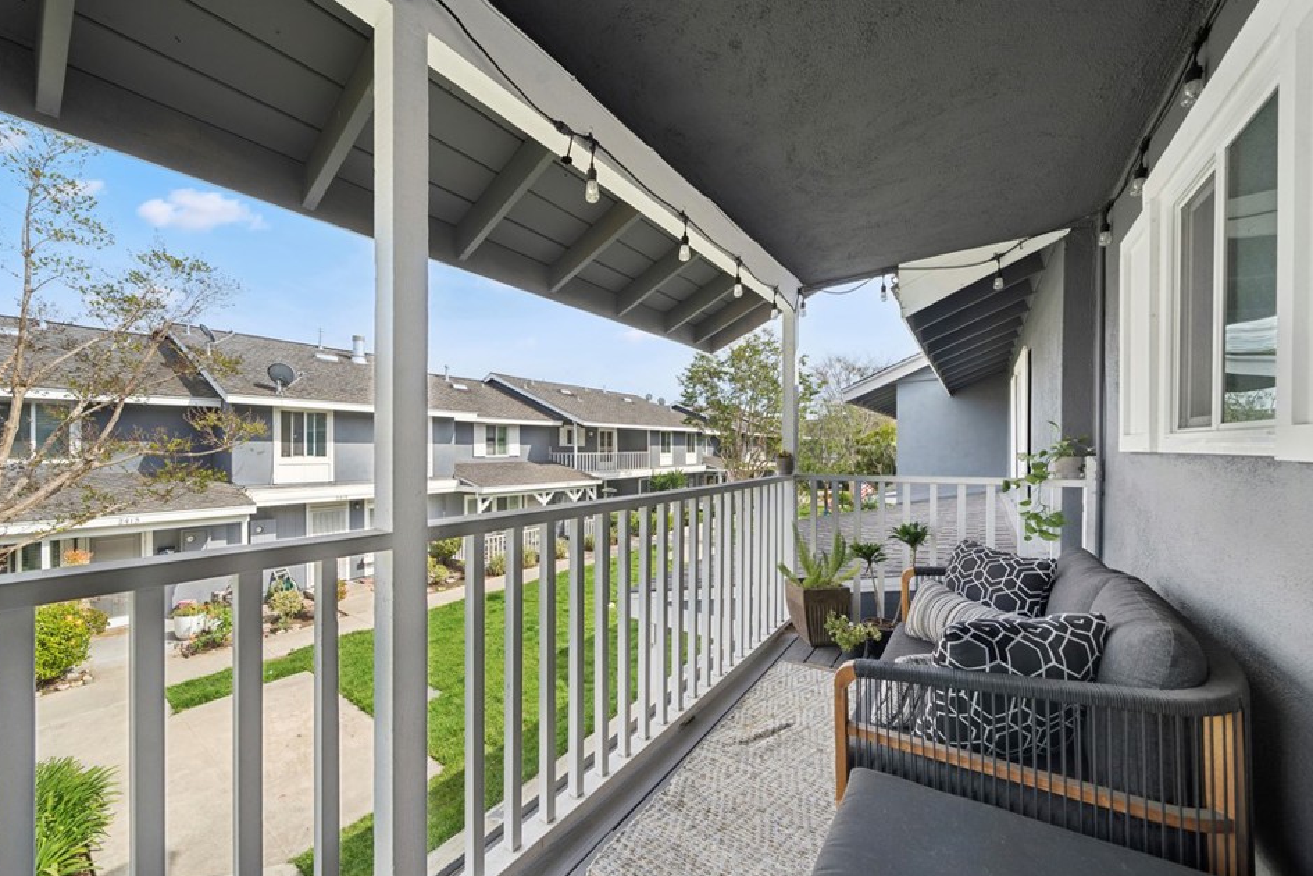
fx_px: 474
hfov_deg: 108.2
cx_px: 613
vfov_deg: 85.4
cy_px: 453
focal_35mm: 13
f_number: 8
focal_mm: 12
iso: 400
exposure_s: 1/500
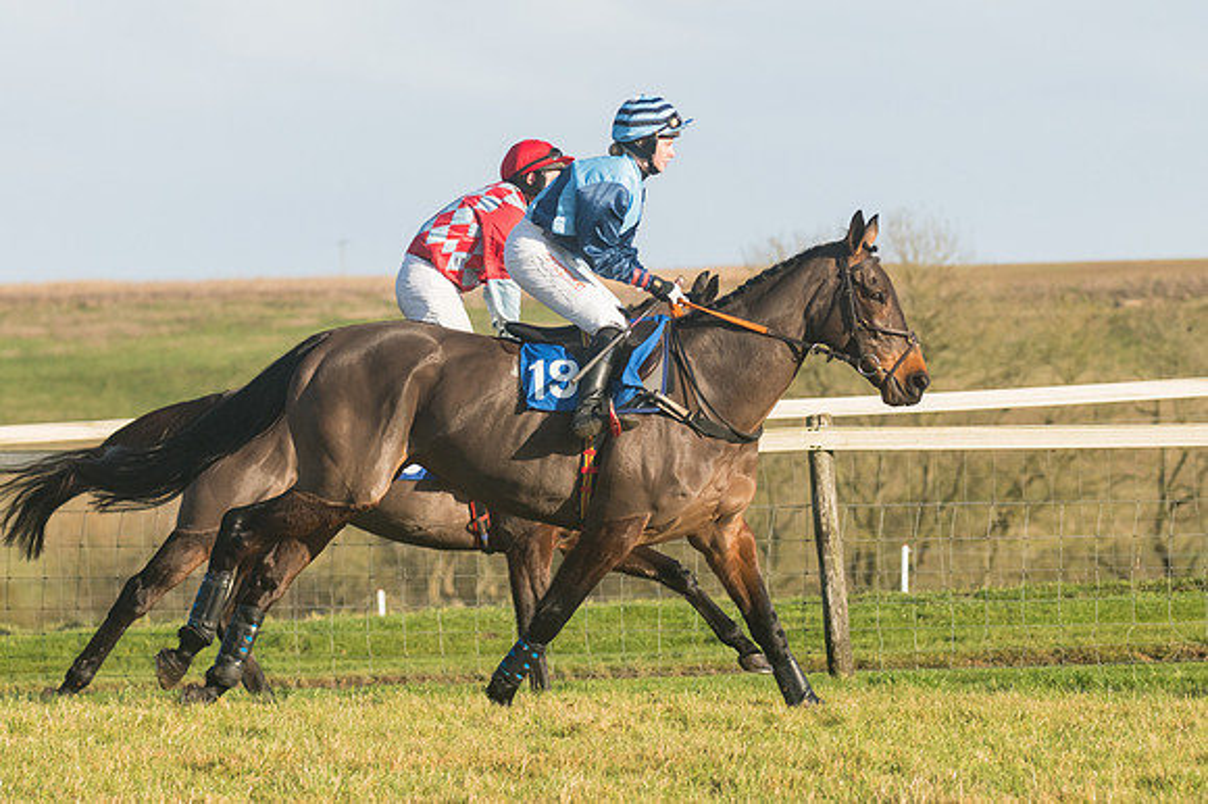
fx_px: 7780
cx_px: 604
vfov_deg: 5.9
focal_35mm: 232
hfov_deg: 8.9
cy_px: 402
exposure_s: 1/4000
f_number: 5
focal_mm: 155
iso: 400
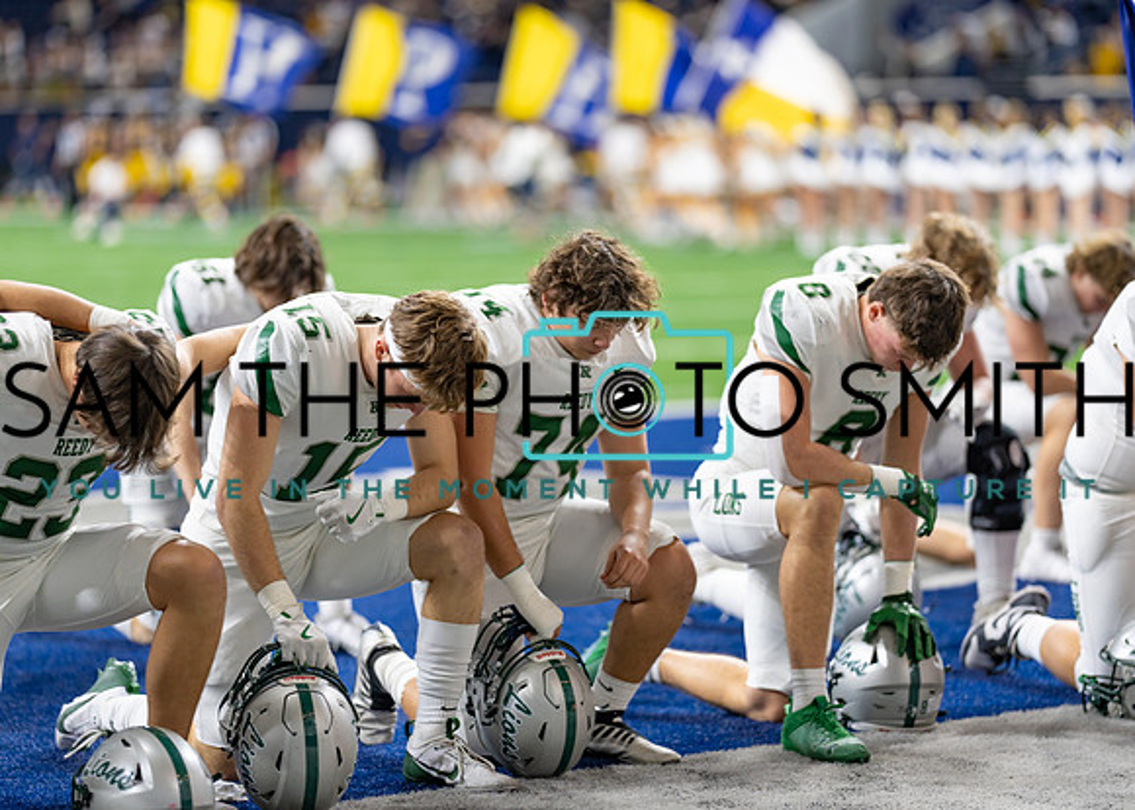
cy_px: 405
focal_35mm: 141
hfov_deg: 14.2
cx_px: 568
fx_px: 4559
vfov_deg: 10.2
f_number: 1.8
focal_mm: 135
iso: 500
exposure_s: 1/400
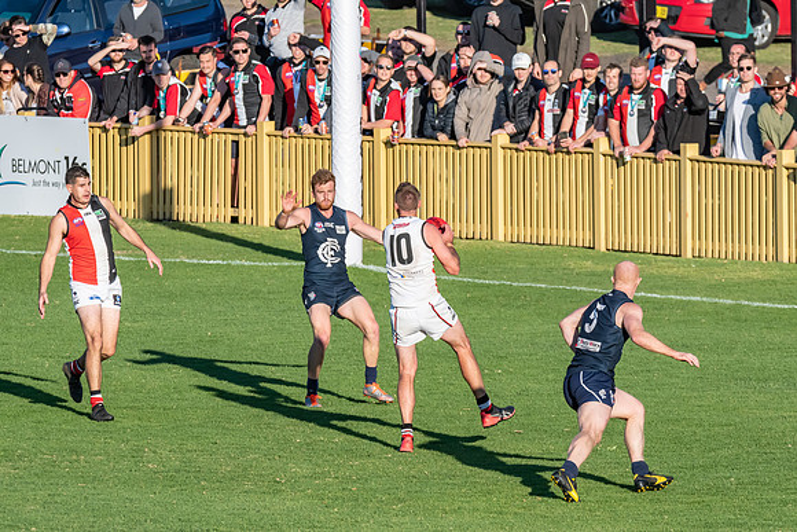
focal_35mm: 495
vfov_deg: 2.8
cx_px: 410
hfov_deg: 4.2
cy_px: 273
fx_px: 10952
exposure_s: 1/2500
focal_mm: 320
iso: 800
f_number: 10
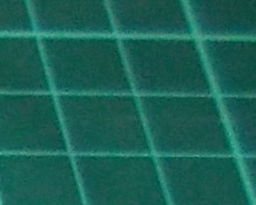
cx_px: -713
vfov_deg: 5.7
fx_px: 1834
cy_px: 767
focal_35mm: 242
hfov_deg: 6.6
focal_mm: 4.1
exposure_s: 1/30
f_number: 3.3
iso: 200
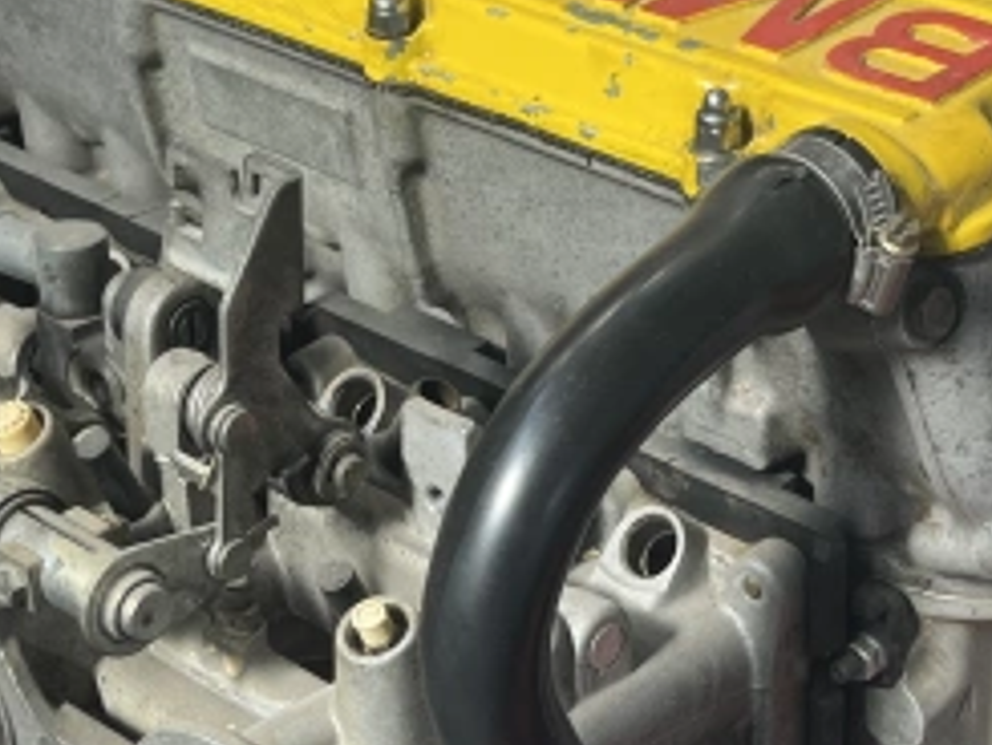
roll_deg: -0.2
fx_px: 2437
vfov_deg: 17.1
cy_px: 688
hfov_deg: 23.0
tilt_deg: -36.4
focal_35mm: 85
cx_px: 543
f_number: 1.6
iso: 32
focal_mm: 5.1
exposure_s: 1/129
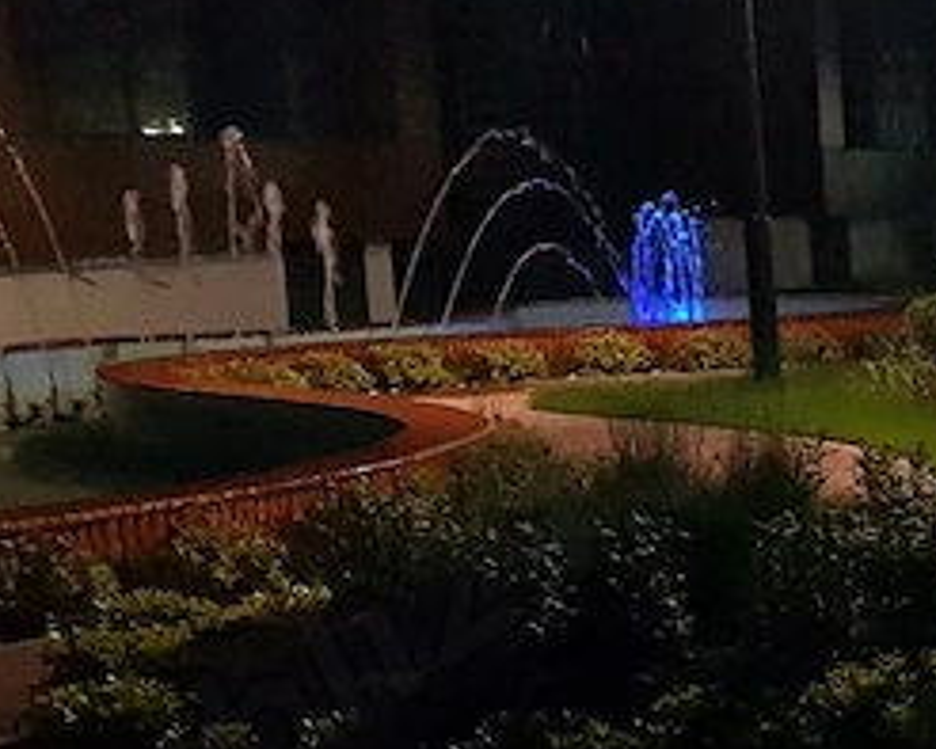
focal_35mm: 103
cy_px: 703
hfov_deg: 15.6
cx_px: 1739
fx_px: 2854
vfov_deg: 14.8
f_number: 1.7
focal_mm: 4.3
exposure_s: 1/50
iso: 800
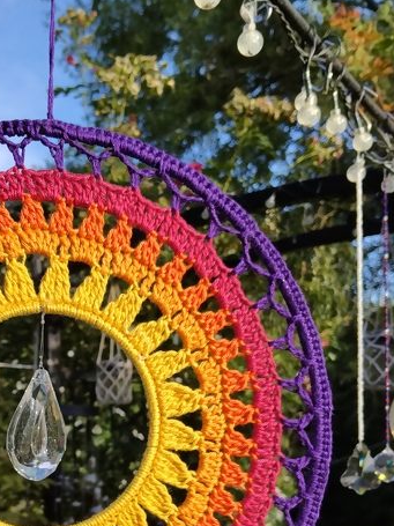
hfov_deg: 27.8
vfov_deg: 36.7
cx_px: 59
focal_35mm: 51
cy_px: 386
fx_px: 774
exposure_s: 1/823
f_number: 1.8
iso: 50
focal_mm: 3.96
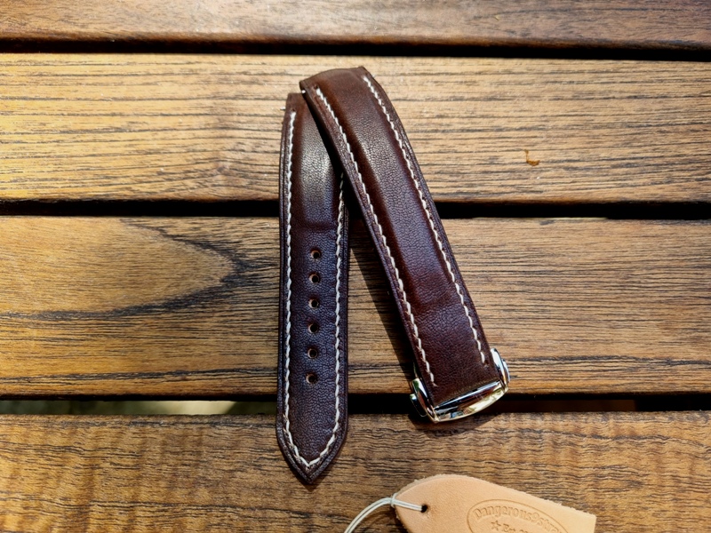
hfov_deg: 67.3
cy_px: 266
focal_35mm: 26
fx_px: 534
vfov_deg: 53.1
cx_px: 356
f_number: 1.8
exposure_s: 1/288
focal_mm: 5.4
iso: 50
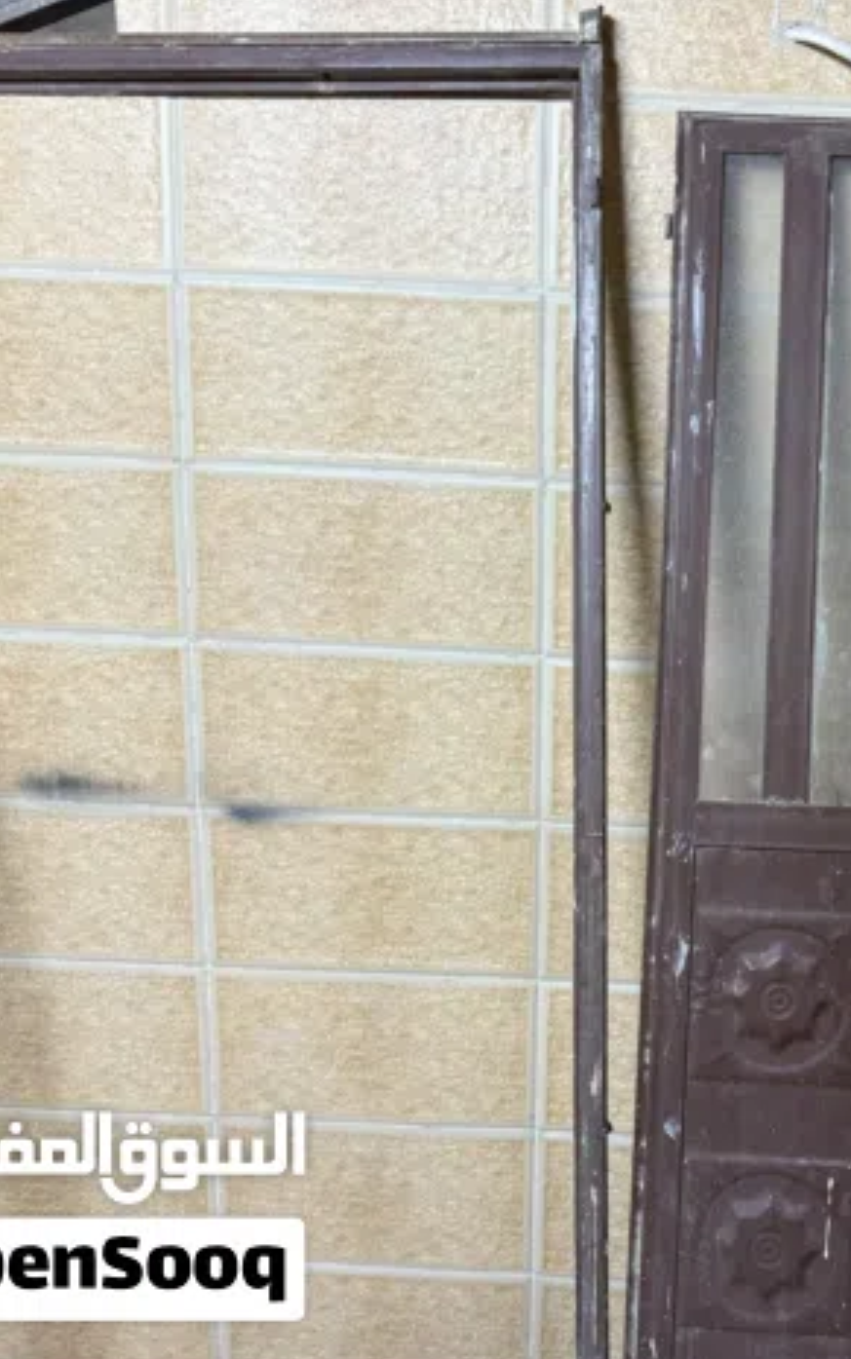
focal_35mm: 35
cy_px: 690
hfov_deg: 34.5
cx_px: 746
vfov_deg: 55.3
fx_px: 1298
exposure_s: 1/50
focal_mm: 6.76
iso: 320
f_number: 1.78
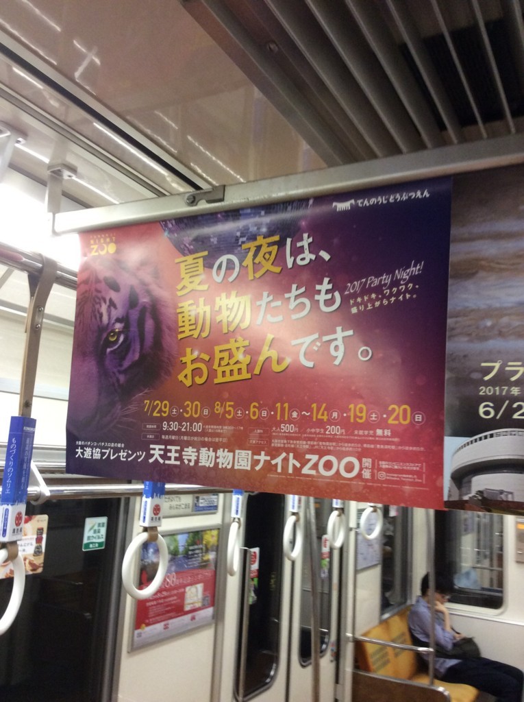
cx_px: 262
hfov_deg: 44.1
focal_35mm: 32
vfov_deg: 56.9
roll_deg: -2.0
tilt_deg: +6.6
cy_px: 351
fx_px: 647
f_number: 2.4
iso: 125
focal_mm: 3.3
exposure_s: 1/24
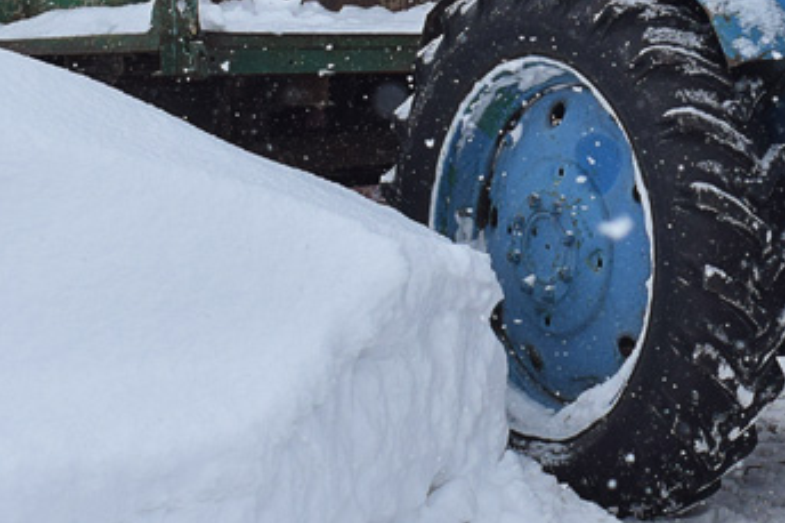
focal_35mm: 131
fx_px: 2849
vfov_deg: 10.3
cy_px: -75
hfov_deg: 15.4
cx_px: 780
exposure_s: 1/640
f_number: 5.6
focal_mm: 25
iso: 400
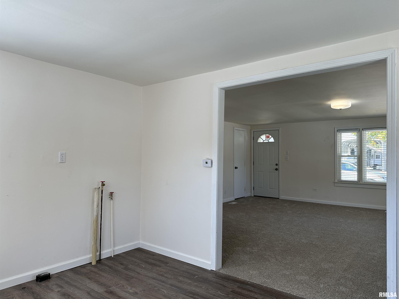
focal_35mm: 24
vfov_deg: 56.8
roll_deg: -0.8
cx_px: 200
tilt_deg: +0.9
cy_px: 150
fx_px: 277
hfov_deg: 71.6
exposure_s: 1/190
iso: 80
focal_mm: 6.86
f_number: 1.78
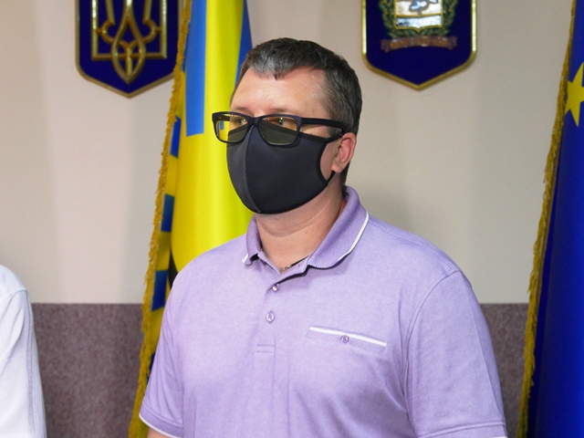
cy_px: 219
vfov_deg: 18.4
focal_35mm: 80
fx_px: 1350
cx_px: 292
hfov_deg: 24.4
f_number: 4.7
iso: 3200
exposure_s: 1/80
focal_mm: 40
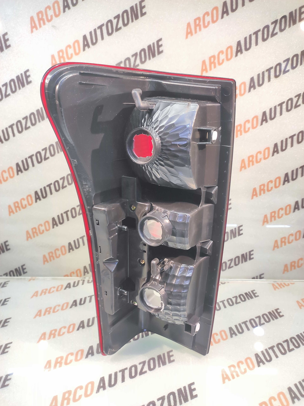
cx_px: 152
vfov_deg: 91.1
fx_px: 199
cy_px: 203
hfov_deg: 74.7
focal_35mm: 17
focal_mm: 4.74
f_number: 1.79
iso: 350
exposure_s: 1/25
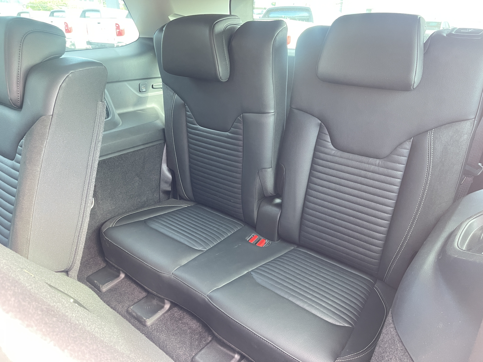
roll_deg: -1.1
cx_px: 242
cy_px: 181
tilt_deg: -23.6
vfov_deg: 54.9
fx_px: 349
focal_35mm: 25
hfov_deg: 69.4
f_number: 1.6
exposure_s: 1/60
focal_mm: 5.1
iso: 400
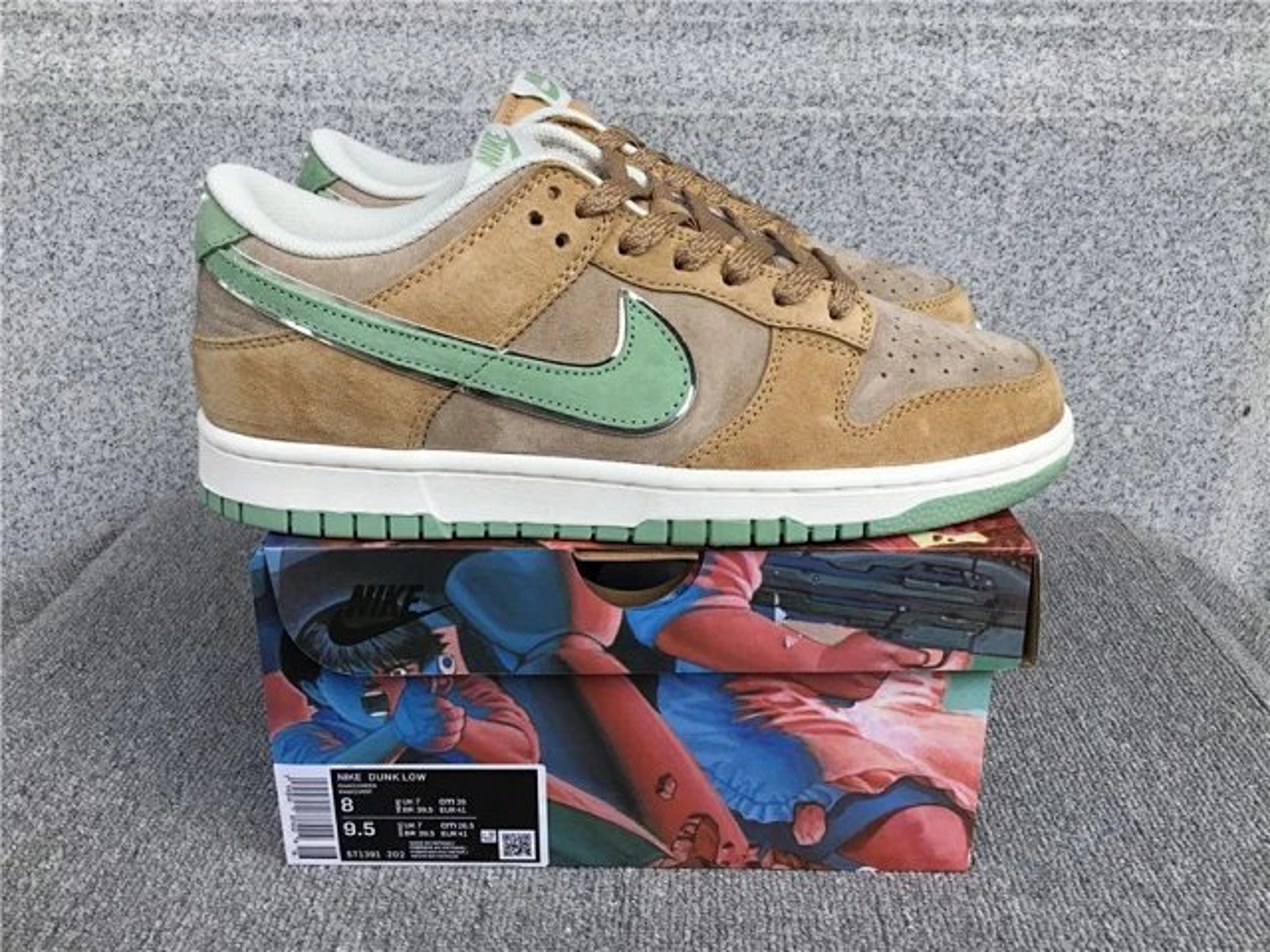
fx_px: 1137
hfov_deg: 58.4
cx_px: 635
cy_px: 476
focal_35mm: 31
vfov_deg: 45.4
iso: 25
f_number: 2.4
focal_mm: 3.3
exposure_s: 1/631
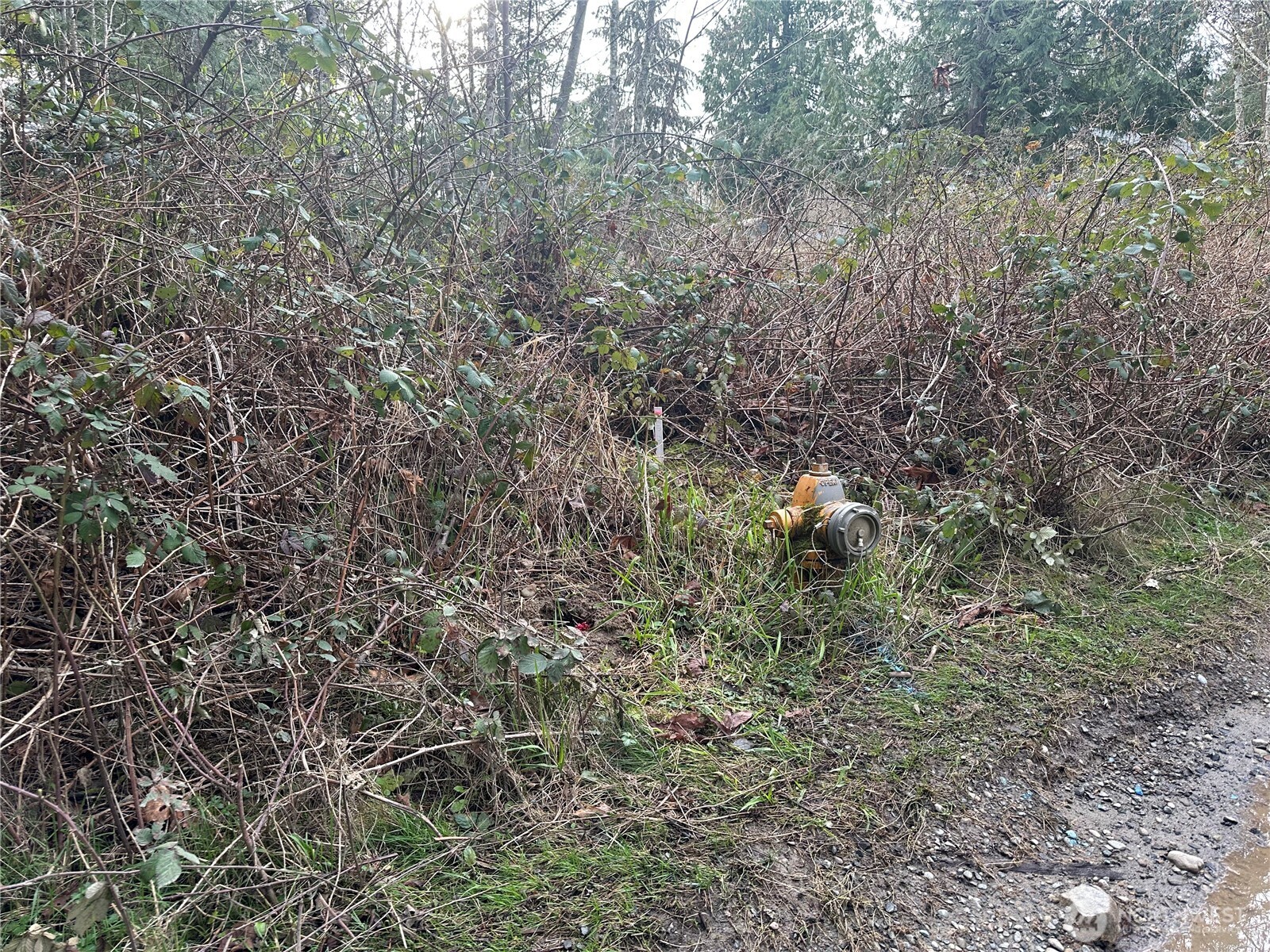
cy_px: 476
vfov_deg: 56.8
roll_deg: +1.9
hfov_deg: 71.6
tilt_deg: -10.7
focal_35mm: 24
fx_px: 881
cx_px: 635
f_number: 1.78
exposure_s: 1/163
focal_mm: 6.86
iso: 80
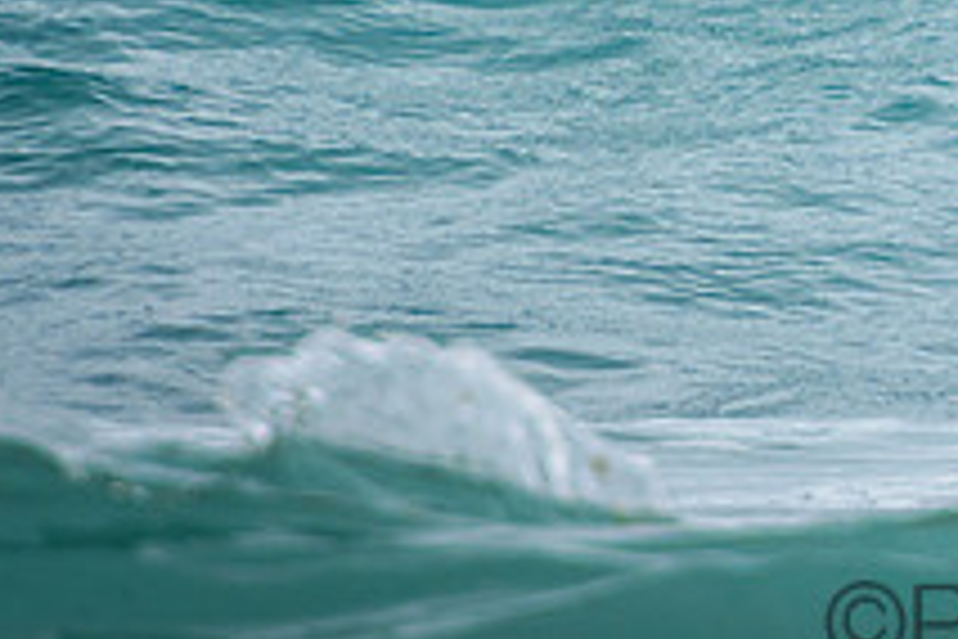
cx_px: 1174
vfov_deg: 0.8
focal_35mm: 1633
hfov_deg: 1.3
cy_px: -124
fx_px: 43453
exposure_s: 1/2000
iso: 450
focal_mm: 400
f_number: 5.6
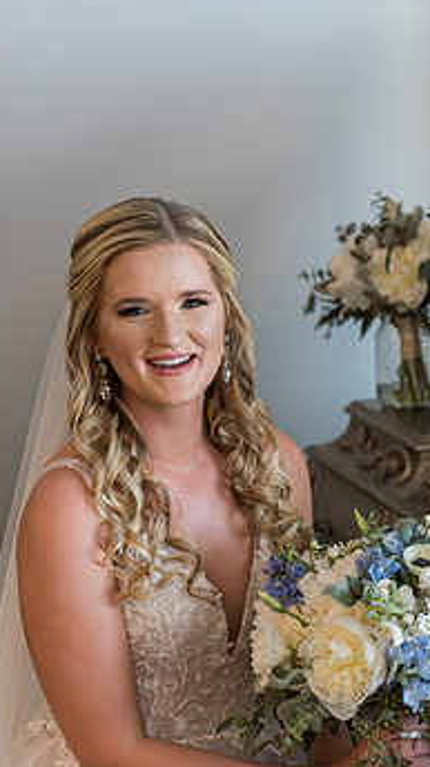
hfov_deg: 12.6
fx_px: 1950
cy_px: 473
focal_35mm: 96
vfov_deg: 22.2
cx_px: 238
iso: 1000
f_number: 4
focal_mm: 70
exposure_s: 1/60
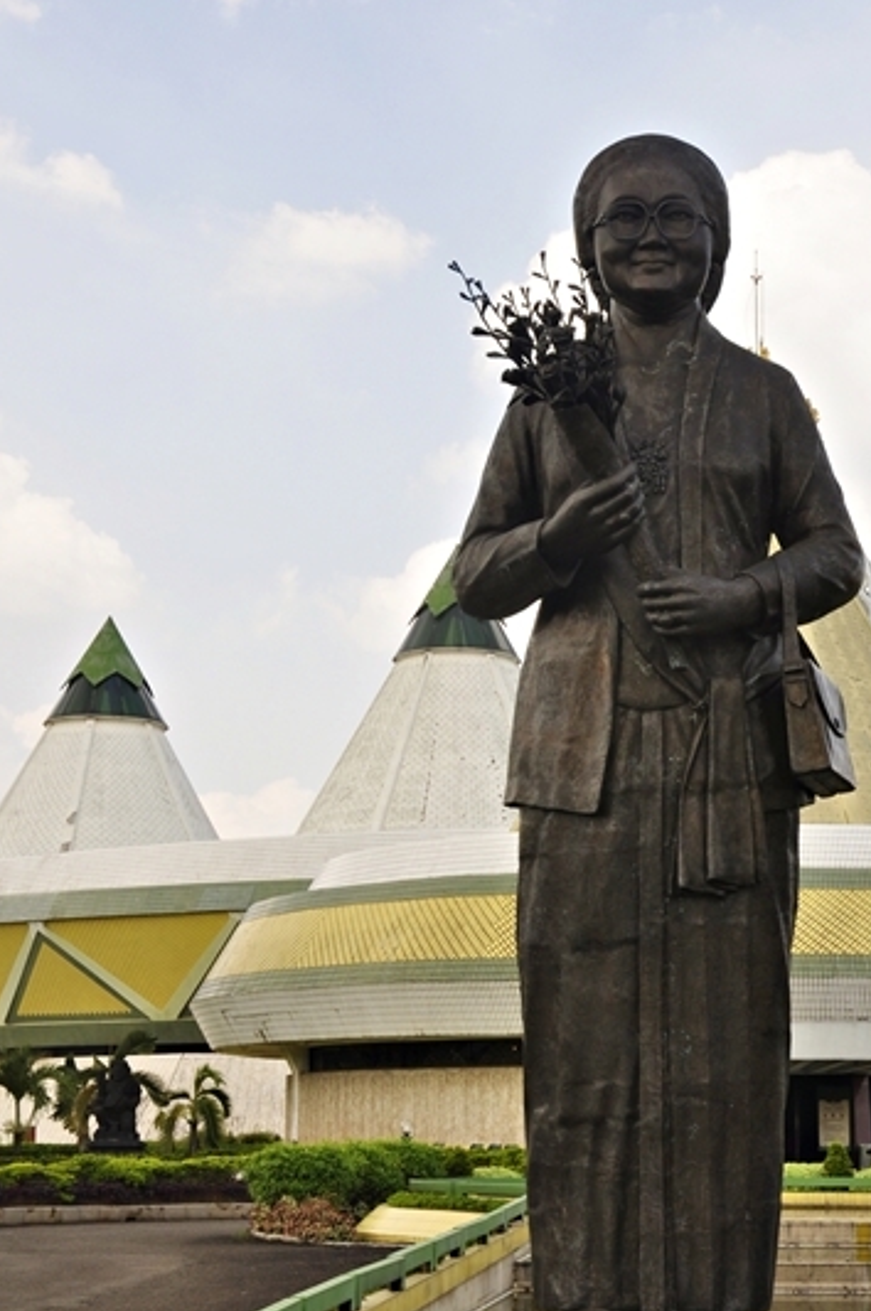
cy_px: 790
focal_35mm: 70
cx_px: 607
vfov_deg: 28.9
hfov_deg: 19.4
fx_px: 2538
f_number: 10
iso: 220
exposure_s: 1/250
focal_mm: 31
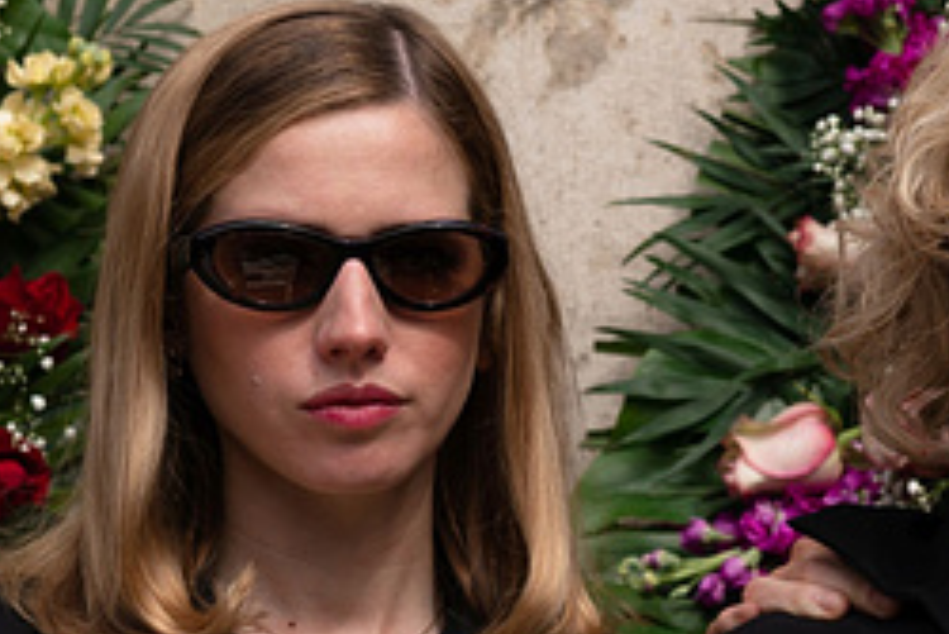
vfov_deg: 8.3
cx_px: 1143
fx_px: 4282
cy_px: 900
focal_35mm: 162
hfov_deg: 12.4
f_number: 4.5
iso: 100
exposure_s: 1/1000
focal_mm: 48.4
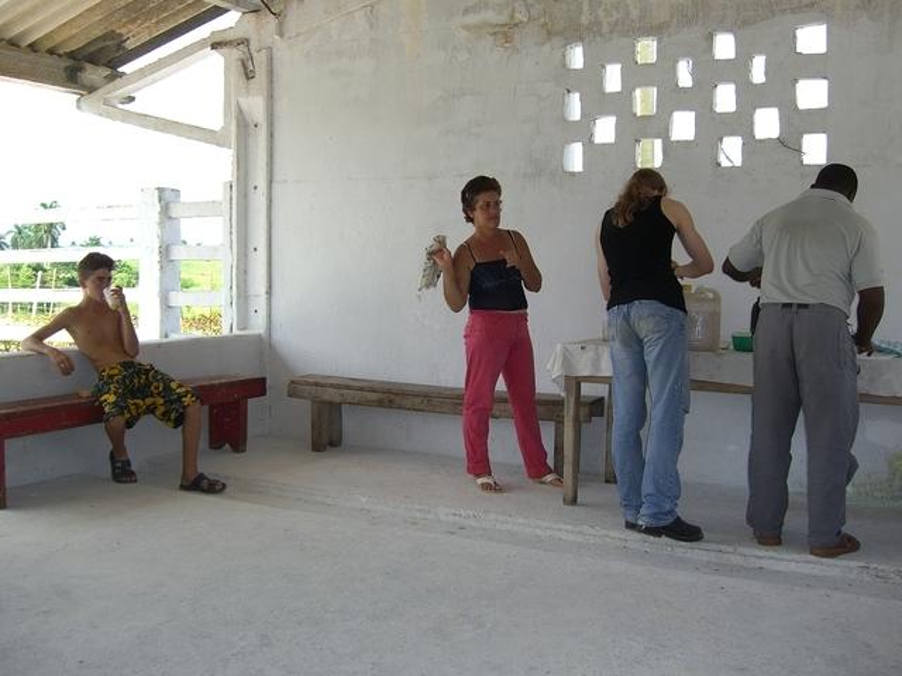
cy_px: 338
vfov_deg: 37.7
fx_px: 990
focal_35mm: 38
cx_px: 451
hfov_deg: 49.0
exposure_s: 1/250
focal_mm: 7.9
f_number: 2.8
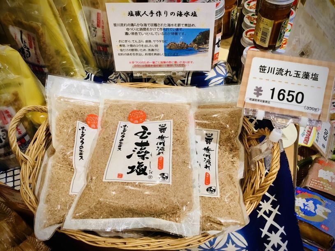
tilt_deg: -52.3
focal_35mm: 31
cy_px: 126
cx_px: 168
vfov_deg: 45.4
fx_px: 300
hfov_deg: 58.4
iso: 40
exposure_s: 1/33
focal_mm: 3.3
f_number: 2.4
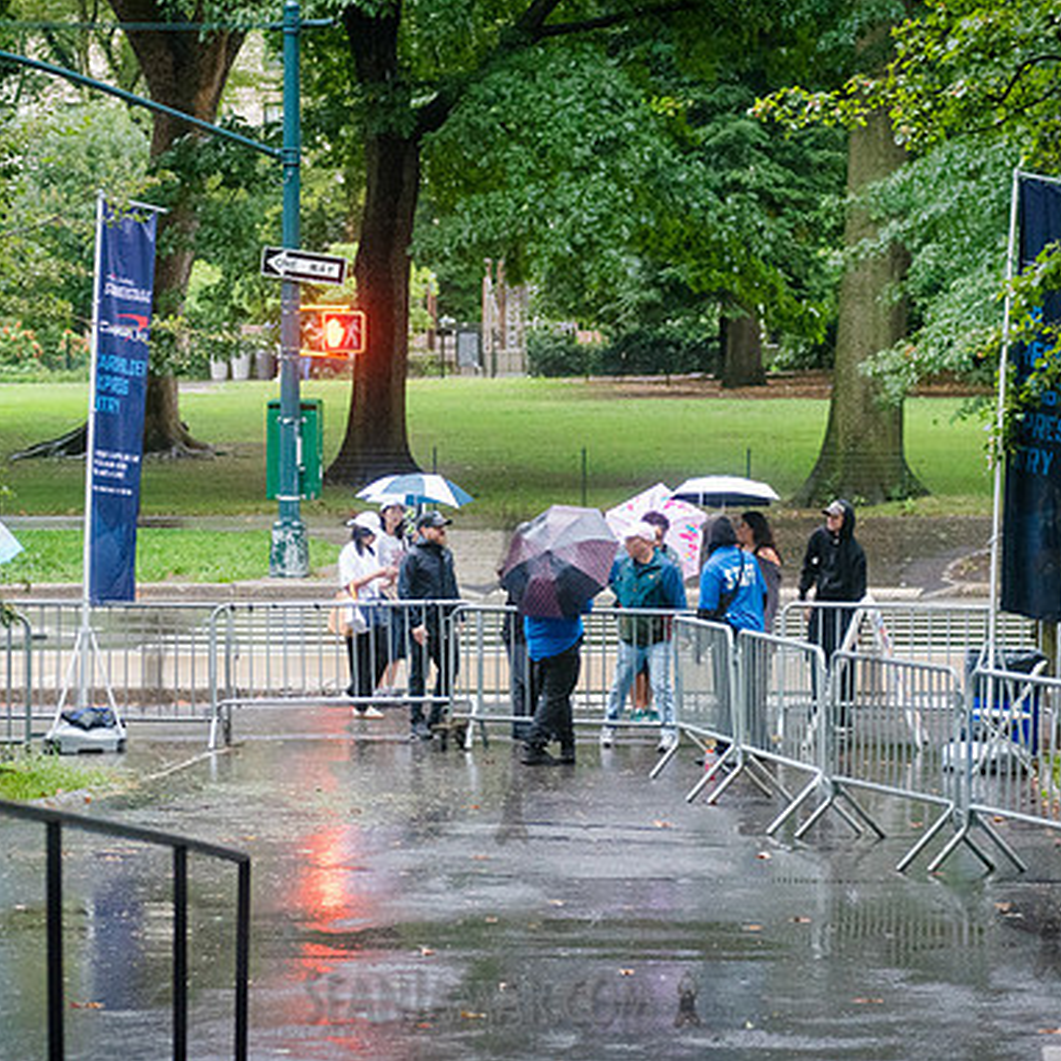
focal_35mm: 123
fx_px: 4265
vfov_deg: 14.2
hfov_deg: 14.2
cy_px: 569
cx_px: 528
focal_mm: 80
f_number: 3.5
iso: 5000
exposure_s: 1/250
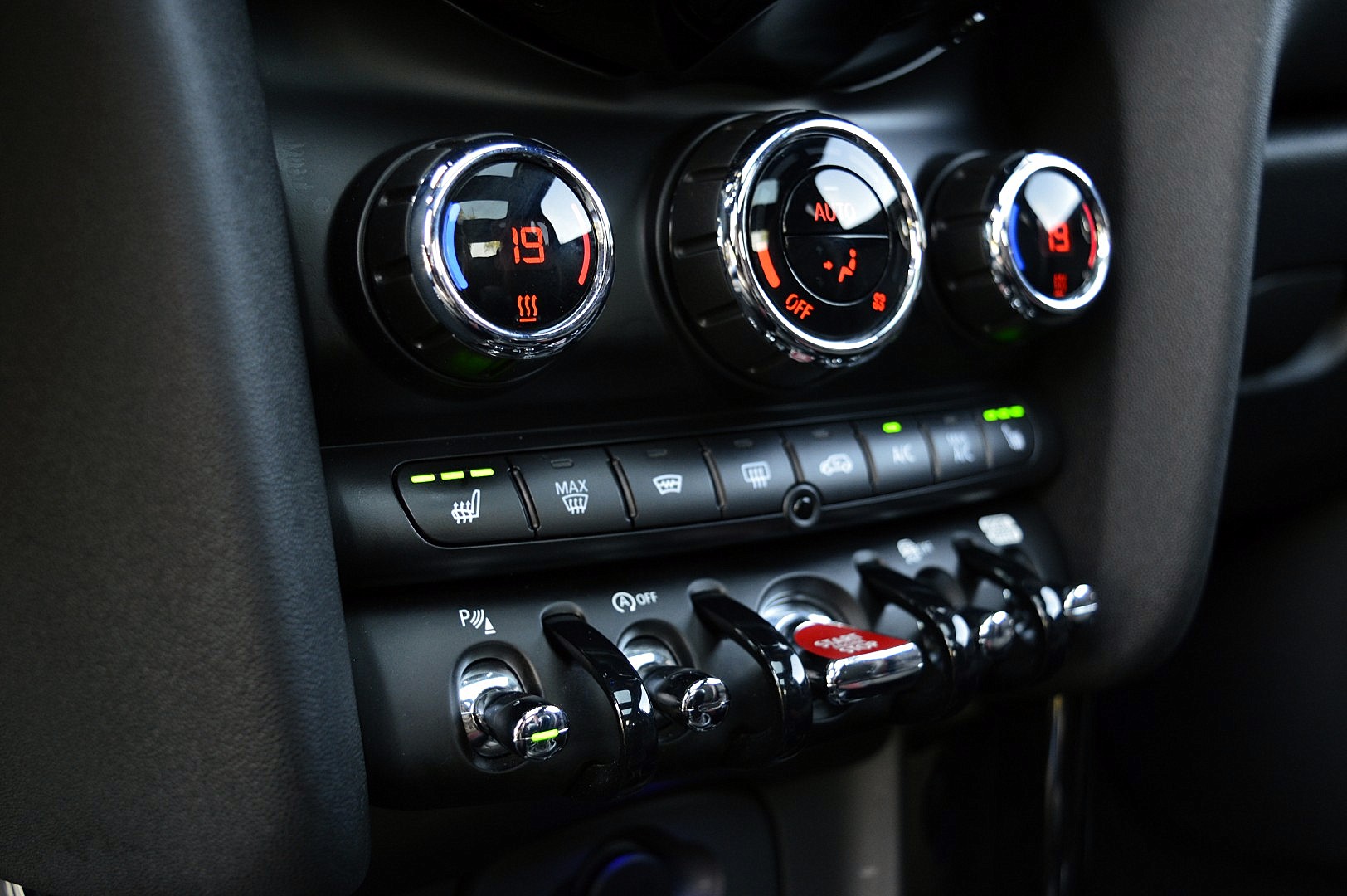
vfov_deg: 36.8
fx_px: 1346
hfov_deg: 53.2
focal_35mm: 36
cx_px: 674
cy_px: 448
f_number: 4
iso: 800
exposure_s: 1/60
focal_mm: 24
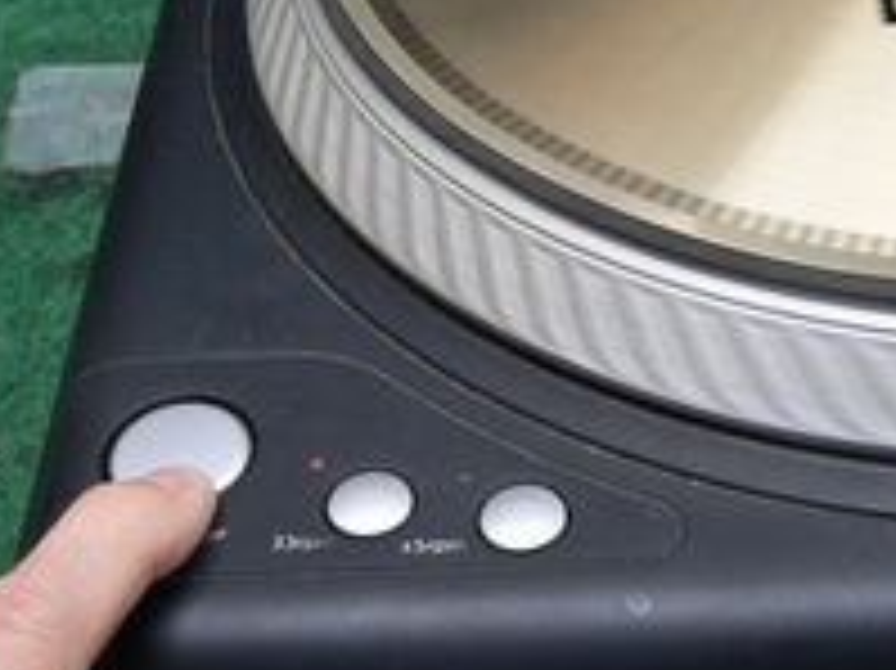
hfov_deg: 23.8
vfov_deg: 17.9
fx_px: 2121
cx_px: 581
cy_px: 443
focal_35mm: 82
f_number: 2.8
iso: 200
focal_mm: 7.1
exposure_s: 1/25
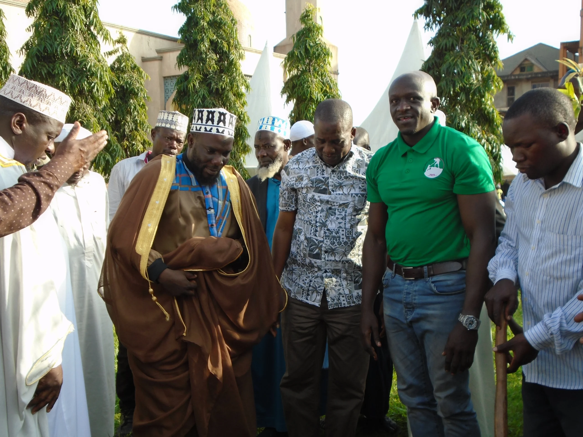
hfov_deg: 44.8
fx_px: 707
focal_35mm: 42
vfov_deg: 34.3
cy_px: 218
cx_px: 292
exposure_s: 1/160
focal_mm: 7.4
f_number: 4.1
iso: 100
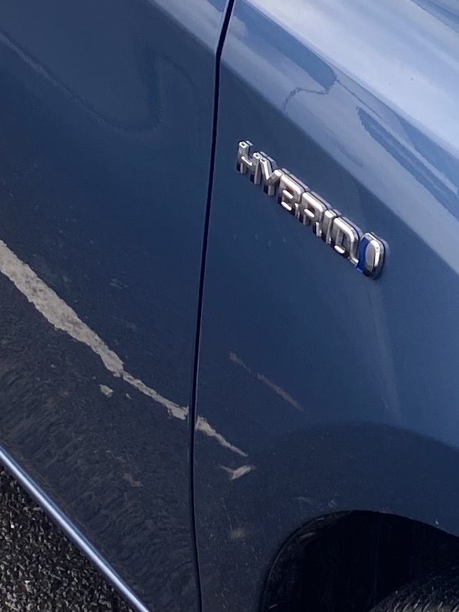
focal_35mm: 116
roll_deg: +3.1
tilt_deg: -32.8
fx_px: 2051
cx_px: 234
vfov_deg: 17.0
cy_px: 258
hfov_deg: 12.8
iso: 32
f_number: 1.8
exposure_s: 1/219
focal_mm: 4.25
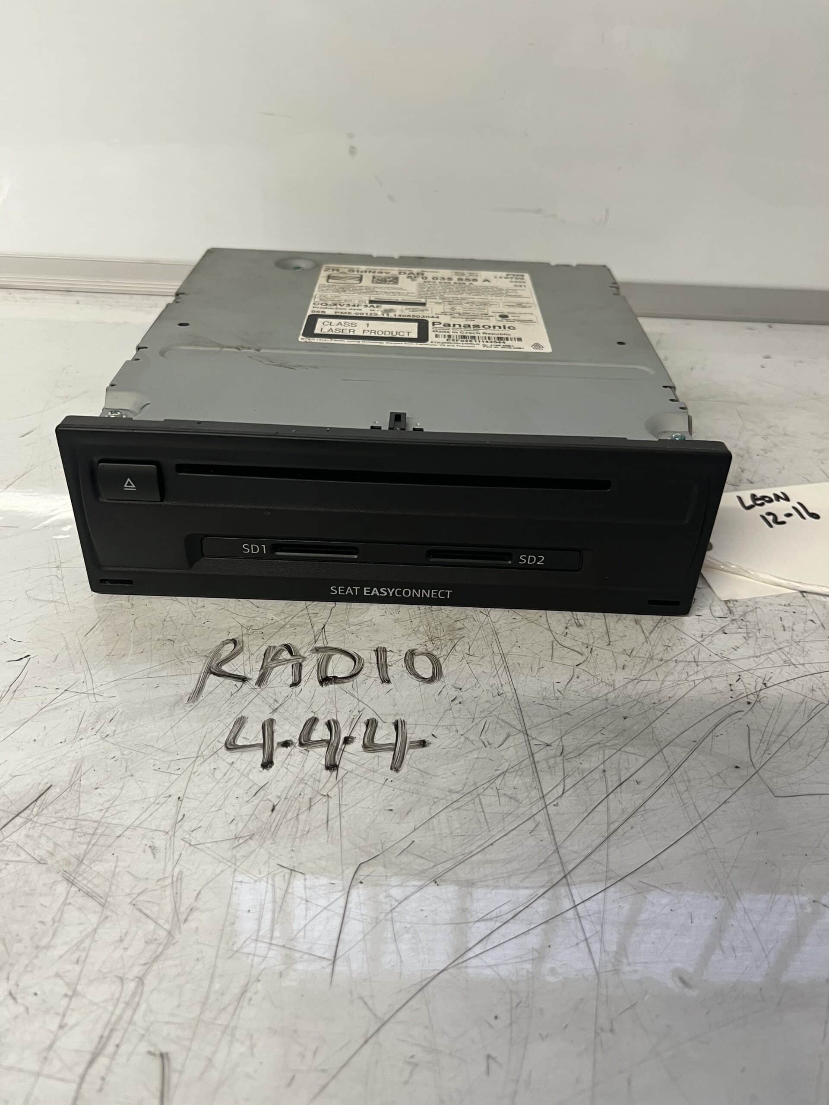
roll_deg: -2.2
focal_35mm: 26
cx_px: 414
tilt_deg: -36.8
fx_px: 830
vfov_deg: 67.3
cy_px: 552
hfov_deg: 53.1
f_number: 1.6
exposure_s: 1/50
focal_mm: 5.1
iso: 80
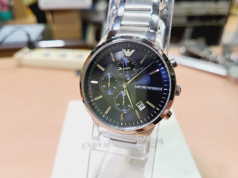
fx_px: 179
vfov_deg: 53.1
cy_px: 89
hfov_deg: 67.3
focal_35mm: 26
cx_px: 119
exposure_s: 1/50
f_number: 1.8
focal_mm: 5.4
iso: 160
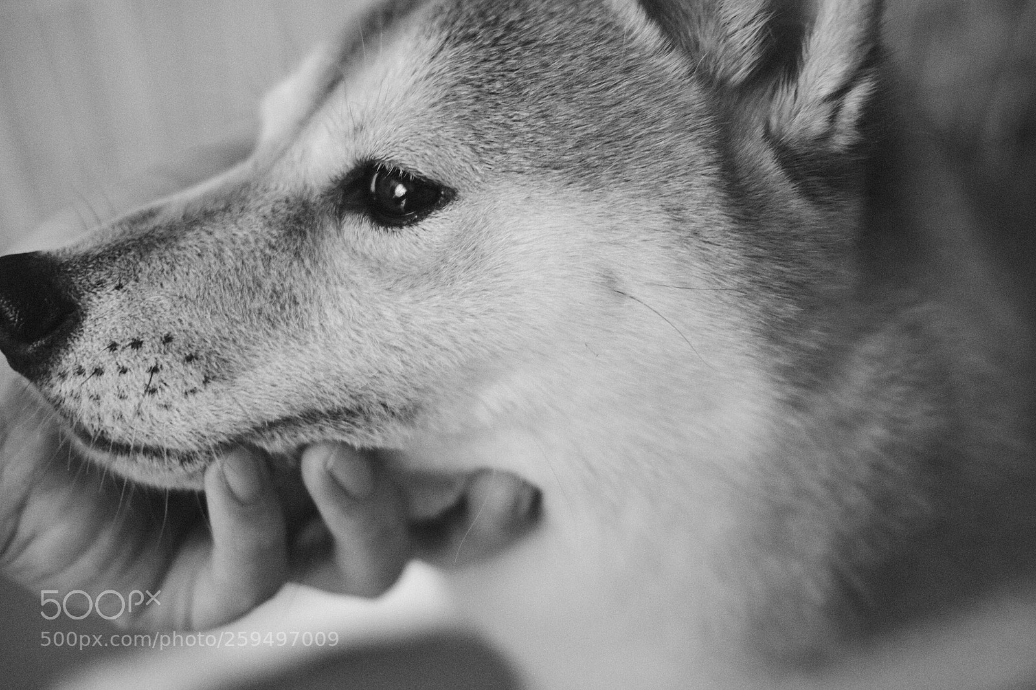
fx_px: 1525
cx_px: 518
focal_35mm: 53
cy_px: 345
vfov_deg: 25.5
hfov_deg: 37.5
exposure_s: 1/125
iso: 400
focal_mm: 35
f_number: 2
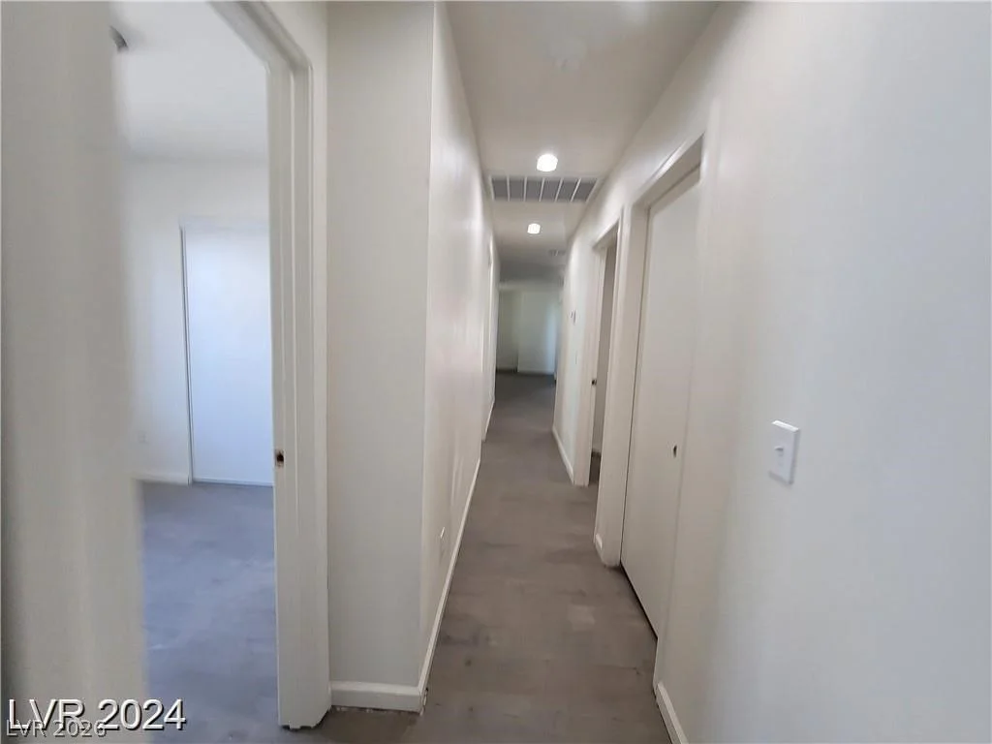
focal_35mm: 13
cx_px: 496
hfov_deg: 106.2
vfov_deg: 89.9
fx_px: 373
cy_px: 372
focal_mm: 2.2
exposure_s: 1/60
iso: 160
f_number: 2.2
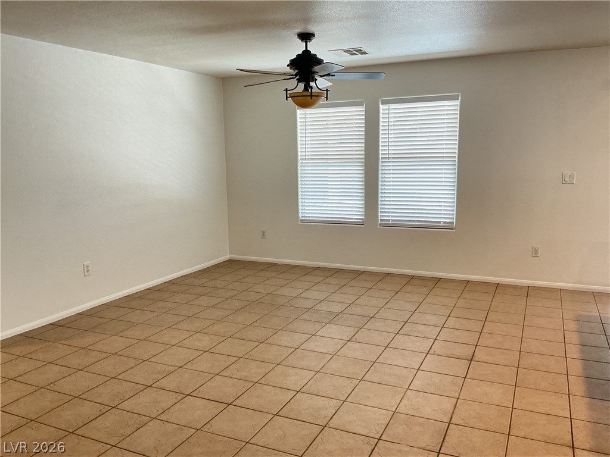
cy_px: 228
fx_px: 511
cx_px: 305
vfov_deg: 48.2
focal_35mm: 29
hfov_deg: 61.7
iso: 200
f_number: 1.8
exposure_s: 1/60
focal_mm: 3
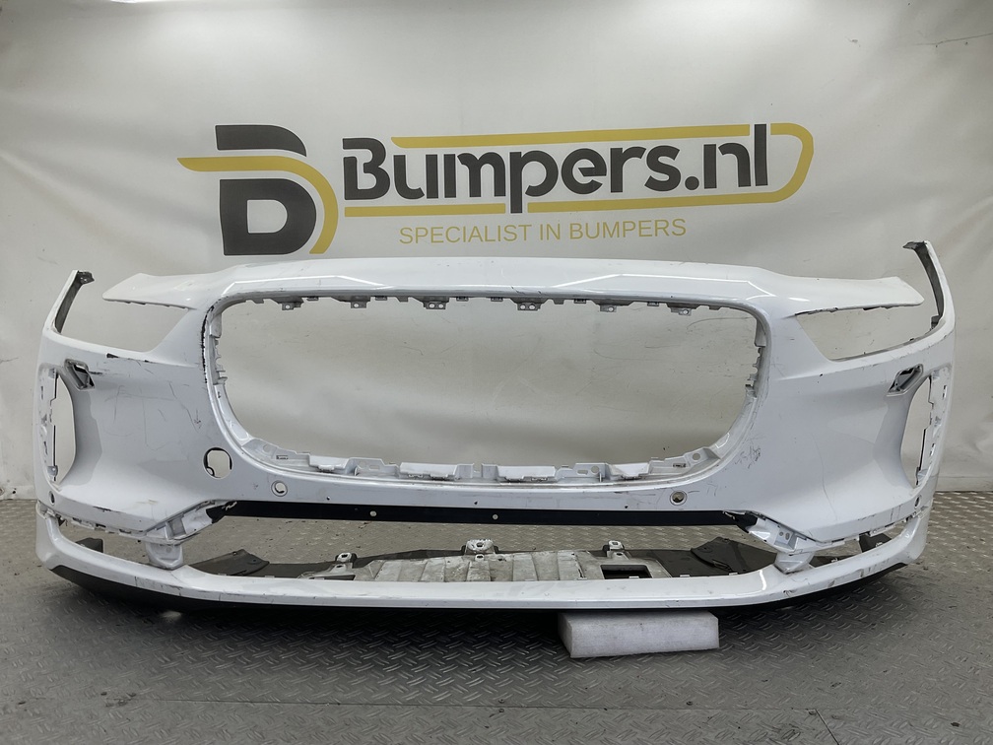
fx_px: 832
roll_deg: +0.5
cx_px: 496
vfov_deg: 48.2
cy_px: 372
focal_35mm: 29
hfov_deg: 61.7
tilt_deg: -8.6
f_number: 1.8
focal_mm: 3
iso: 16
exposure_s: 1/149
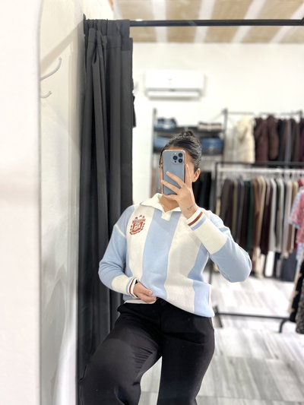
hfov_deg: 53.1
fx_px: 304
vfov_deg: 67.3
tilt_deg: -8.7
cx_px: 152
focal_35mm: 26
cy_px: 202
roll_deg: -1.3
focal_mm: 5.7
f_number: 1.5
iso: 200
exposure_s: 1/50
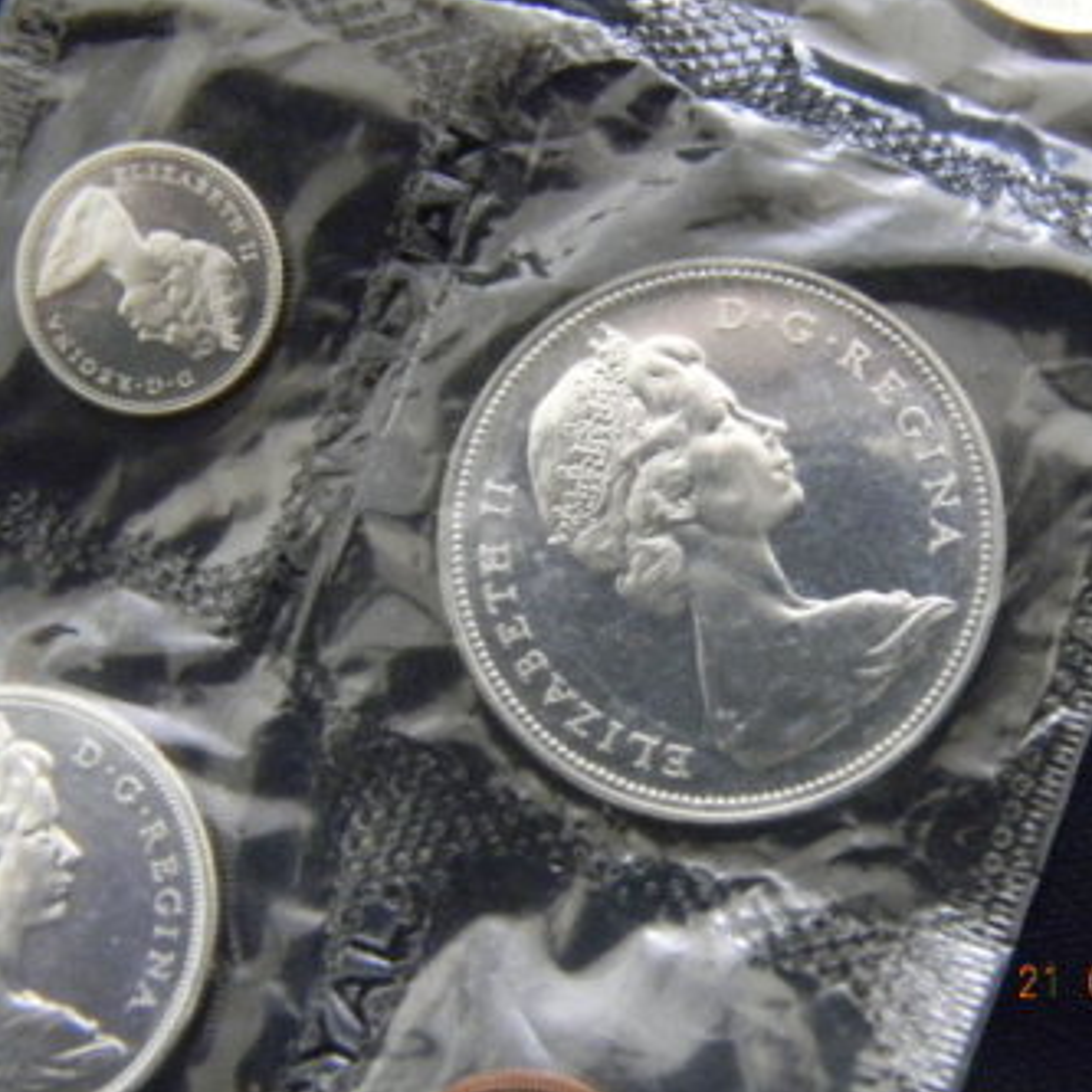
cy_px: 544
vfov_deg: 34.7
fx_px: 1749
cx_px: 735
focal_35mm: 49
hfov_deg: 34.3
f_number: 3.8
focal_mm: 7.3
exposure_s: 1/1.1
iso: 529
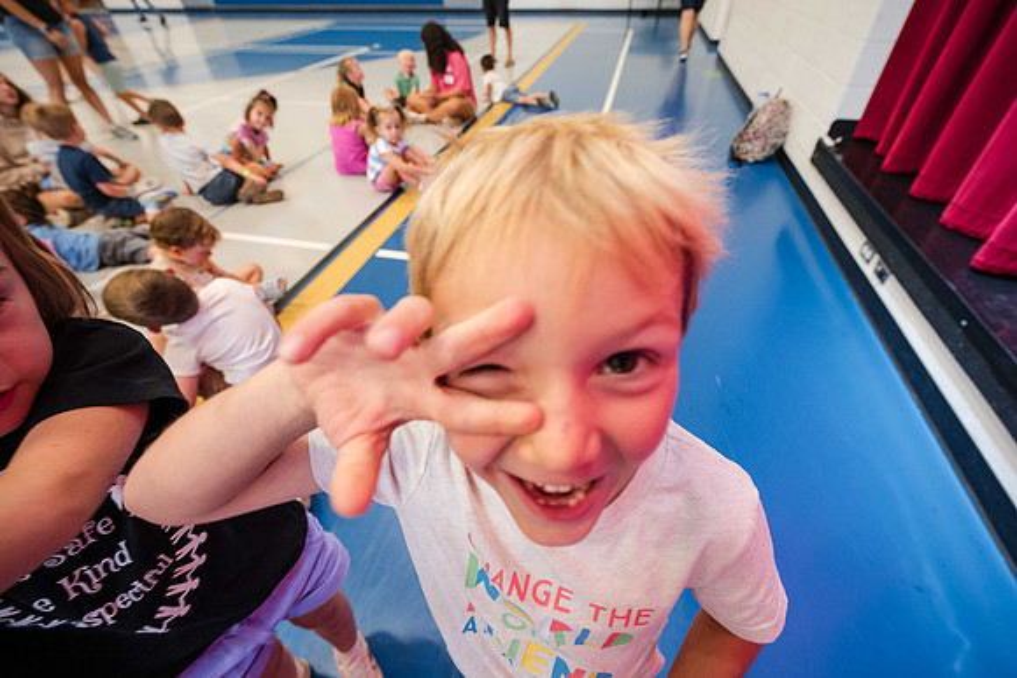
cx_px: 522
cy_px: 326
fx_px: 431
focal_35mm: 15
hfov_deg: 99.5
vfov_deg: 76.4
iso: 3600
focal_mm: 14
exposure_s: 1/60
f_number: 4
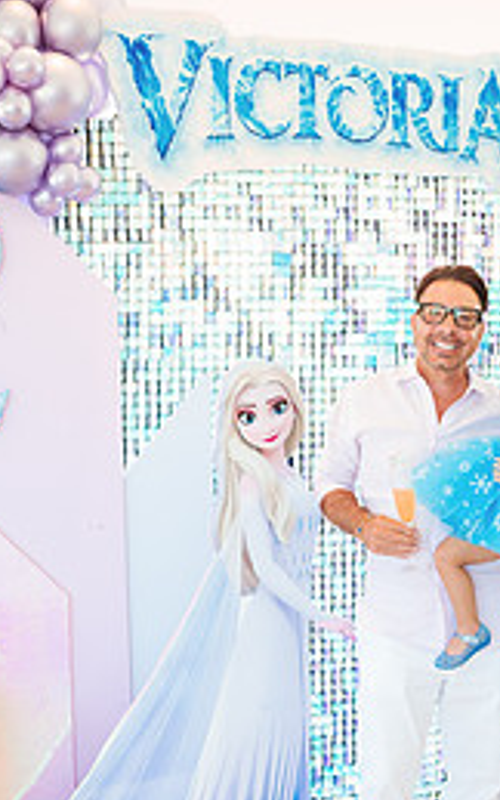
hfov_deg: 20.9
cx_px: 321
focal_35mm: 62
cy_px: 442
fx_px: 1351
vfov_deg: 32.9
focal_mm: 35
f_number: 2.2
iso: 1600
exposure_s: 1/320
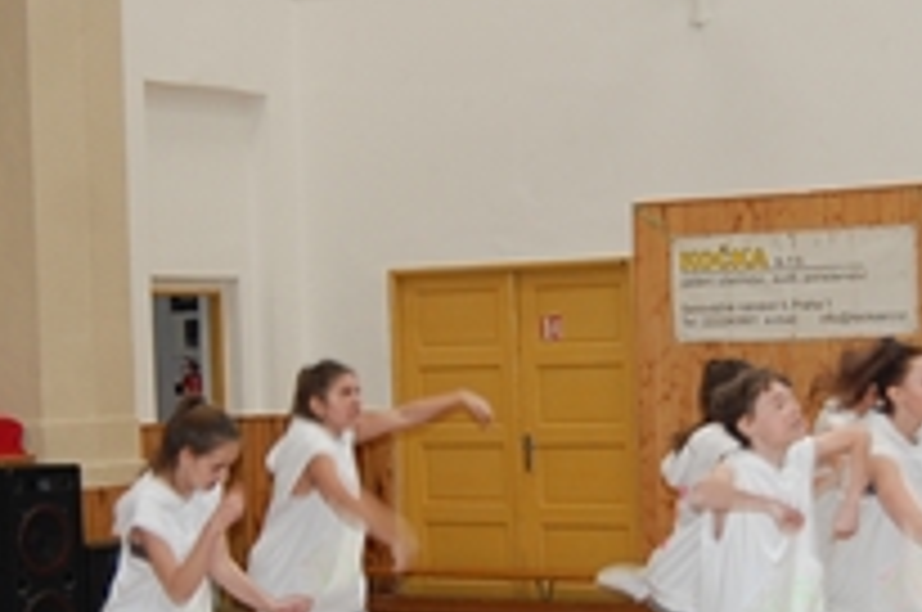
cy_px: 387
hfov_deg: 21.5
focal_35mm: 95
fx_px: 2429
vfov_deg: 14.3
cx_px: 508
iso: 450
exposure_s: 1/60
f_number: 4
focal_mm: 26
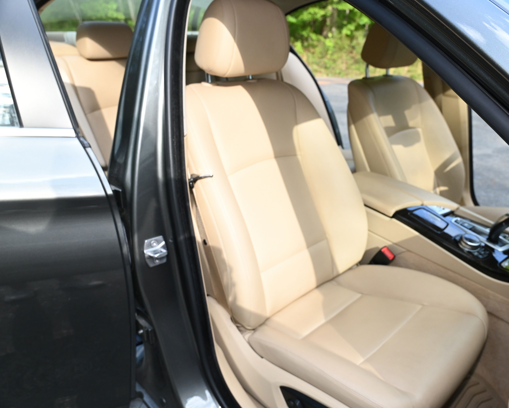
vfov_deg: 51.5
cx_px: 306
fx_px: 422
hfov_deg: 61.7
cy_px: 203
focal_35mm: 28
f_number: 6.3
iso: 2000
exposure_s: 1/400
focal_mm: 24
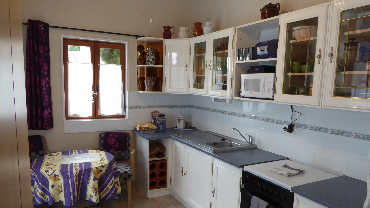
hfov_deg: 67.9
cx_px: 185
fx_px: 275
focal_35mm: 28
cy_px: 126
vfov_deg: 41.3
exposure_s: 1/60
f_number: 3.3
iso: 400
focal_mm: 4.3
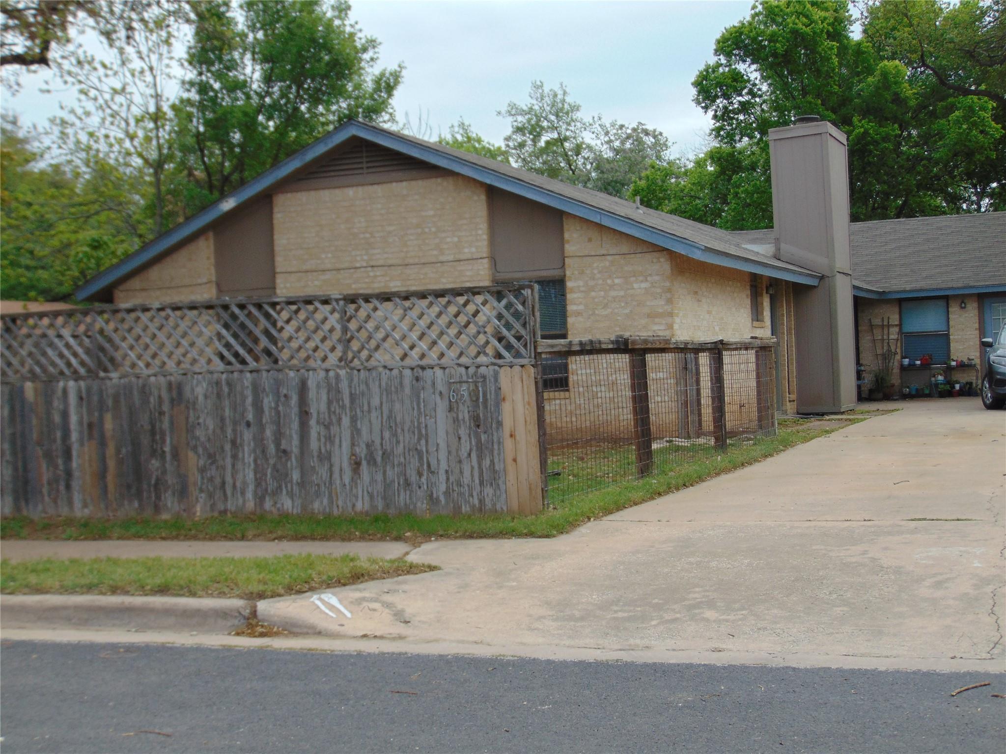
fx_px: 1453
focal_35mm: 50
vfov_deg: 29.1
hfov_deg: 38.2
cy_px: 377
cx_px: 503
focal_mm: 9
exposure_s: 1/800
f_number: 3.5
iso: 80
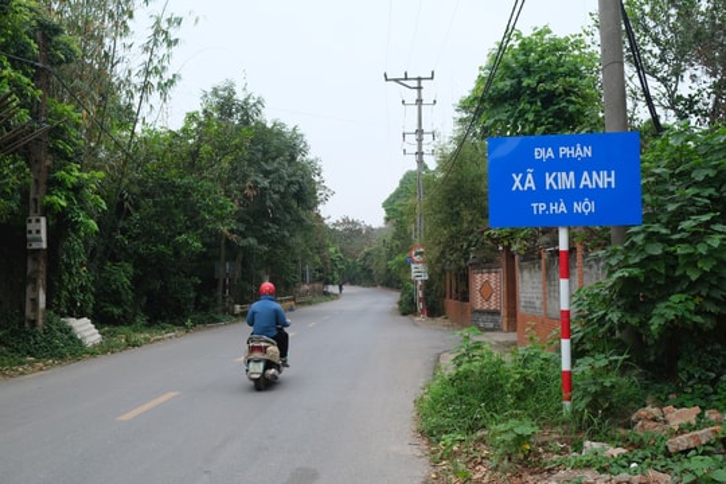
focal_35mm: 35
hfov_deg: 54.4
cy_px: 242
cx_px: 363
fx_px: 706
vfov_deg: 37.9
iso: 320
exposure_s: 1/300
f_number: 4.5
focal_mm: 23
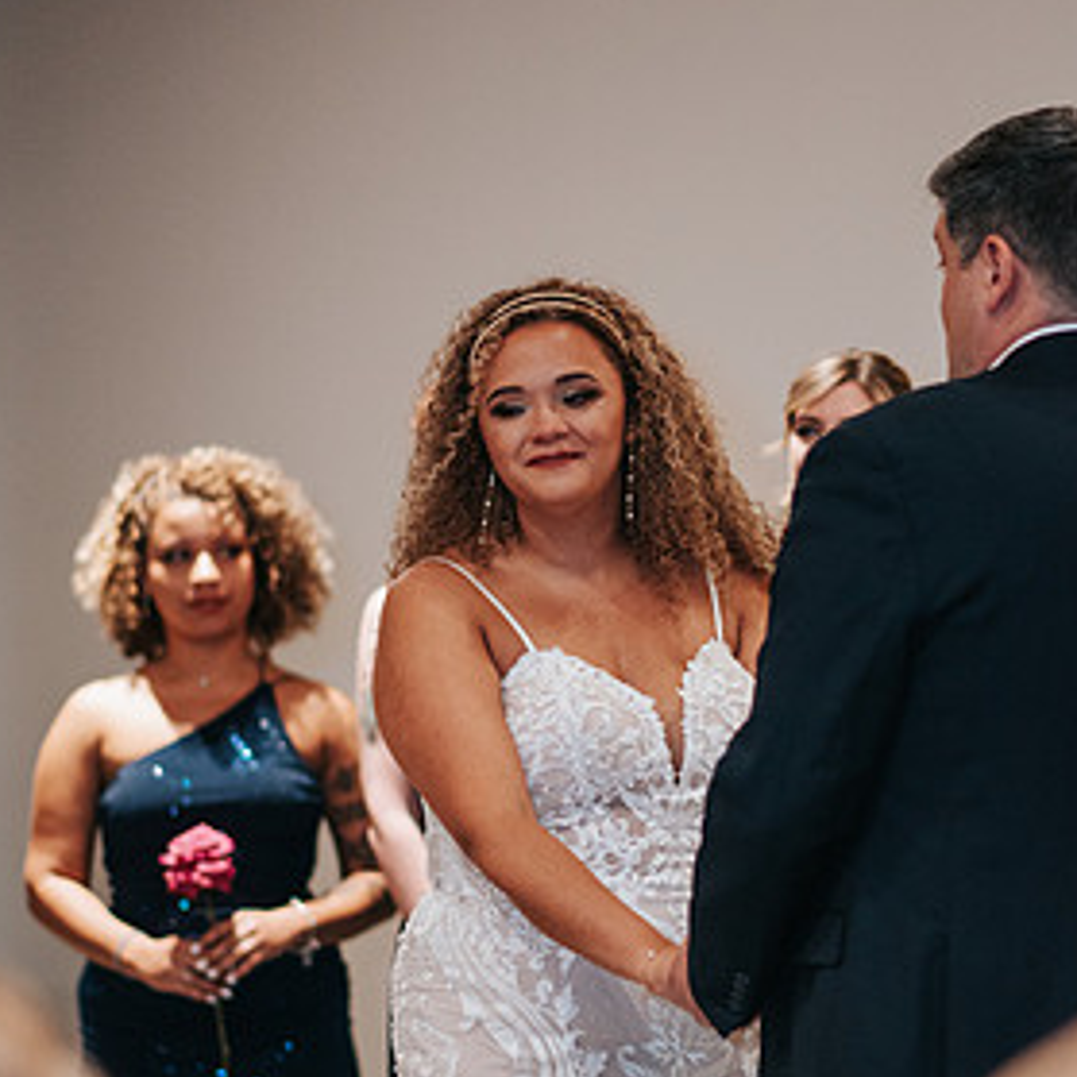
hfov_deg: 10.0
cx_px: 556
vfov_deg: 10.0
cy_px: 722
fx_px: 6160
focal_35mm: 175
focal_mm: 85
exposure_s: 1/160
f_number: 1.8
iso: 800
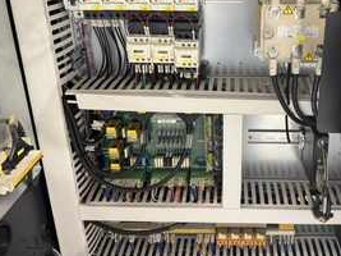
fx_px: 354
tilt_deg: -20.4
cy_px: 76
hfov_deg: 50.5
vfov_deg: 38.9
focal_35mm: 36
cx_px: 227
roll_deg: -0.2
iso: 320
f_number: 1.78
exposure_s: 1/60
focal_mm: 6.76
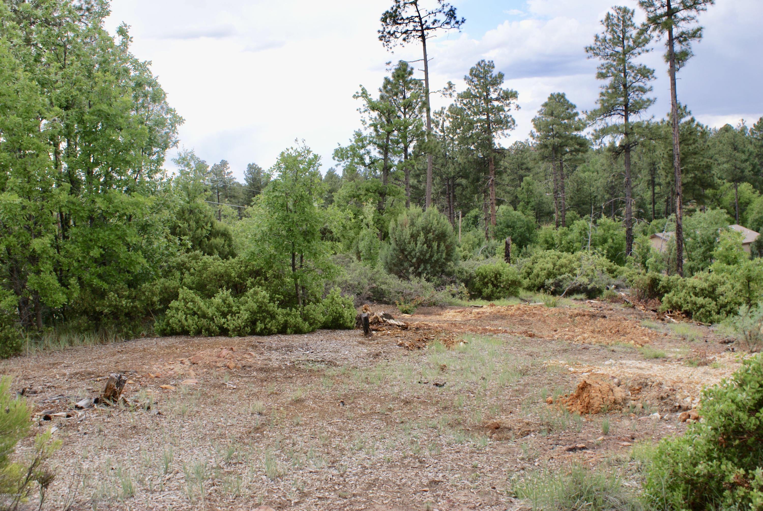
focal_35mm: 33
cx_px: 382
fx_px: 700
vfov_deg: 40.1
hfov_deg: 57.2
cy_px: 256
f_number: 8
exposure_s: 1/60
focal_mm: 22
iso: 100
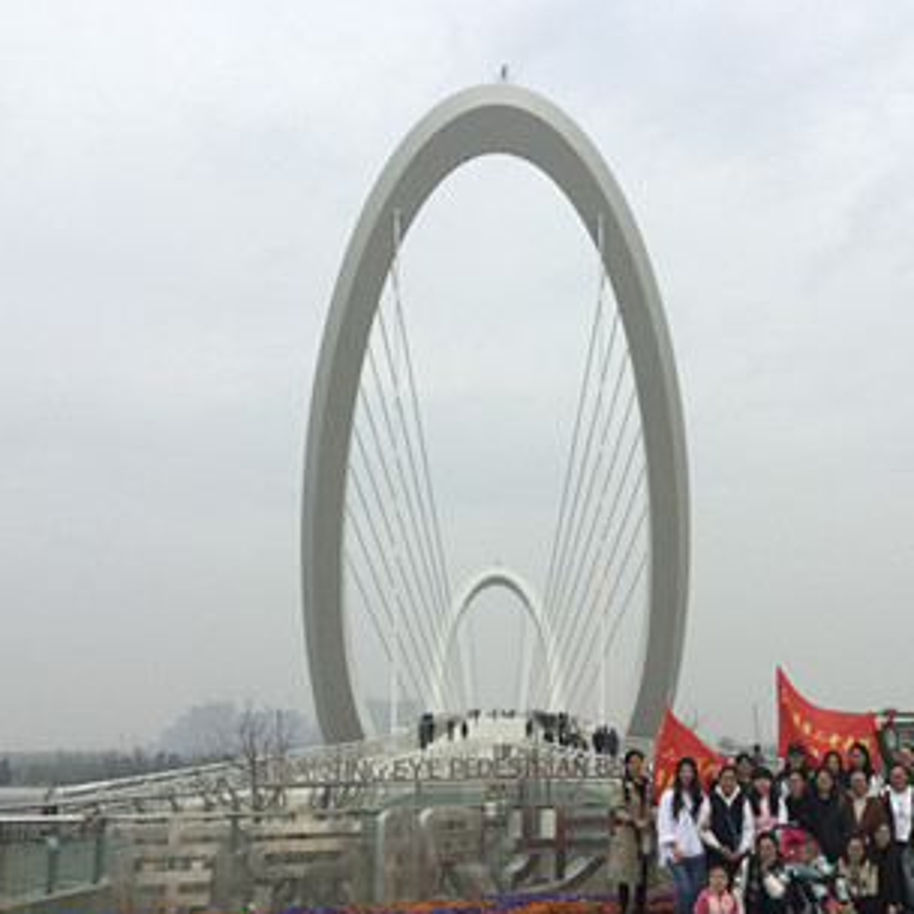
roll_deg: +0.6
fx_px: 1344
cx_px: 607
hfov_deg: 37.2
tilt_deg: +8.6
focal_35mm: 45
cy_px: 504
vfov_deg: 37.5
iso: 25
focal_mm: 3.3
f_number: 2.4
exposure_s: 1/886
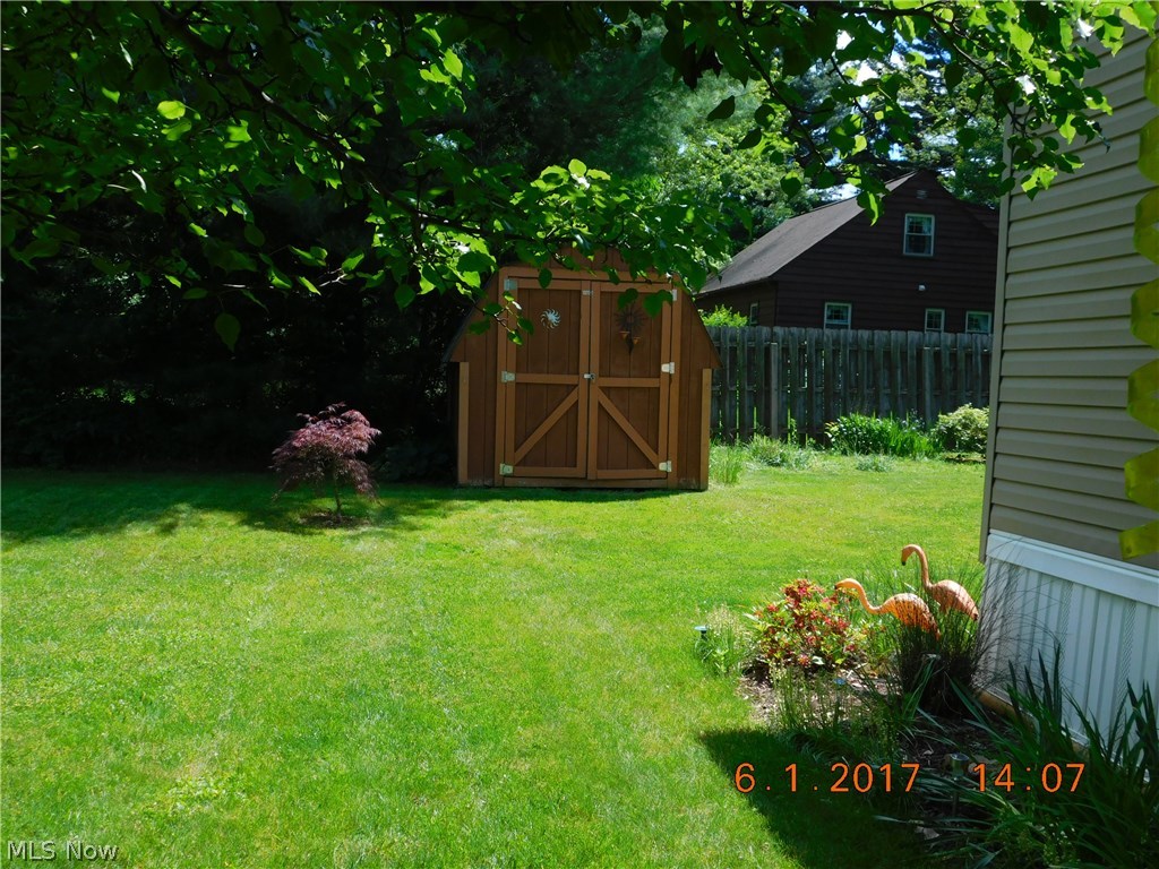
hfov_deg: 51.4
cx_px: 580
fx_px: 1205
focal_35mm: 36
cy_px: 434
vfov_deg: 39.7
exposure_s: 1/800
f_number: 3.5
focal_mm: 6.3
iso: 125
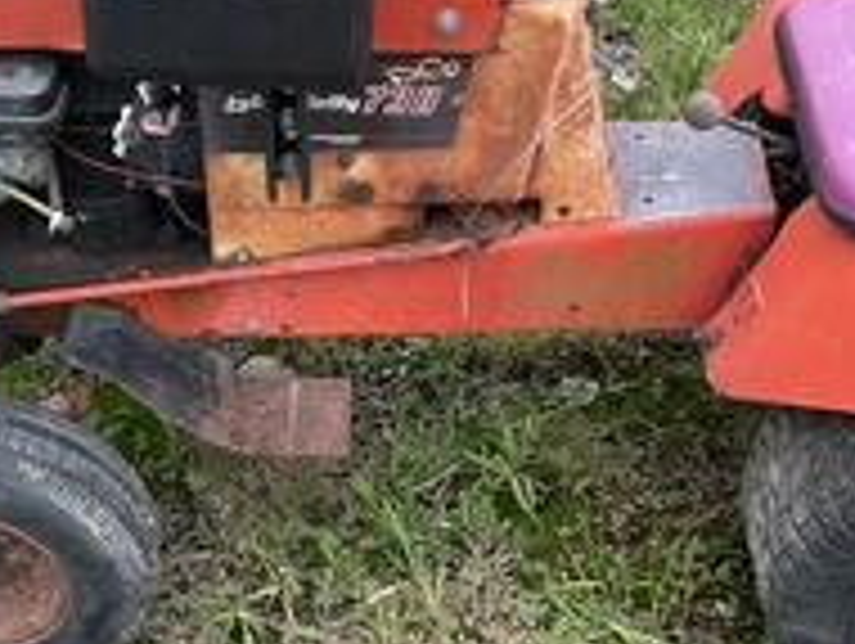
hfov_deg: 31.3
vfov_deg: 24.1
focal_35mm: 61
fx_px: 1509
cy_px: 365
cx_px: 266
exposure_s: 1/123
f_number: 1.8
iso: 16
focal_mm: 3
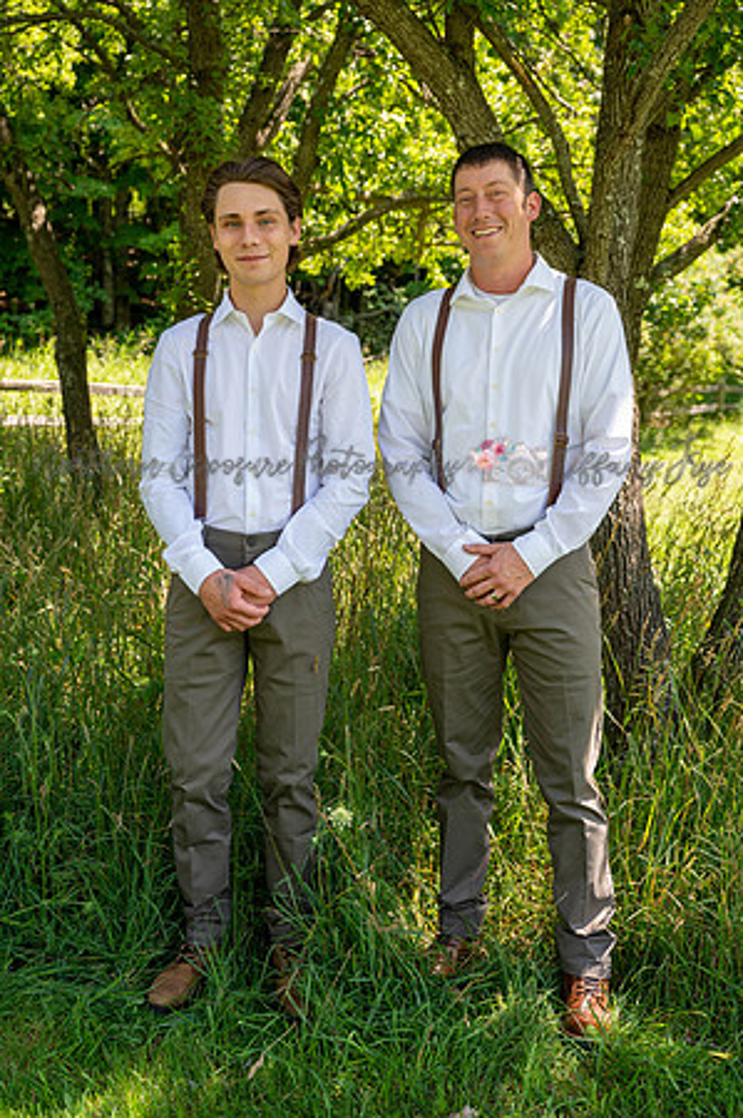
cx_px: 372
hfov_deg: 35.0
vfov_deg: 50.7
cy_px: 559
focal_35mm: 38
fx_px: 1179
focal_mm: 38
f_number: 4
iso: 250
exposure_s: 1/250
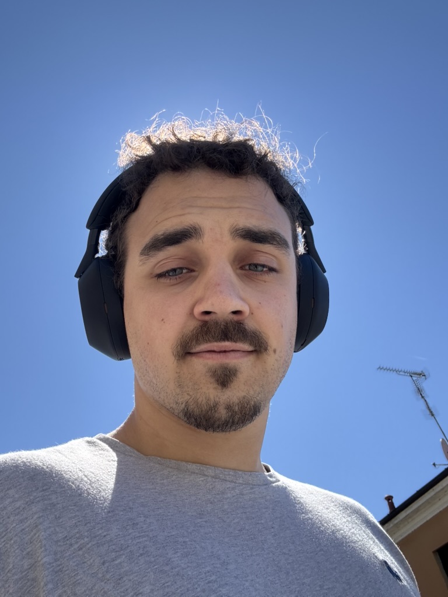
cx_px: 224
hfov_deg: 46.8
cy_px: 298
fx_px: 518
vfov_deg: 60.0
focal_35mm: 30
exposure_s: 1/806
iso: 25
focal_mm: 2.69
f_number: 1.9
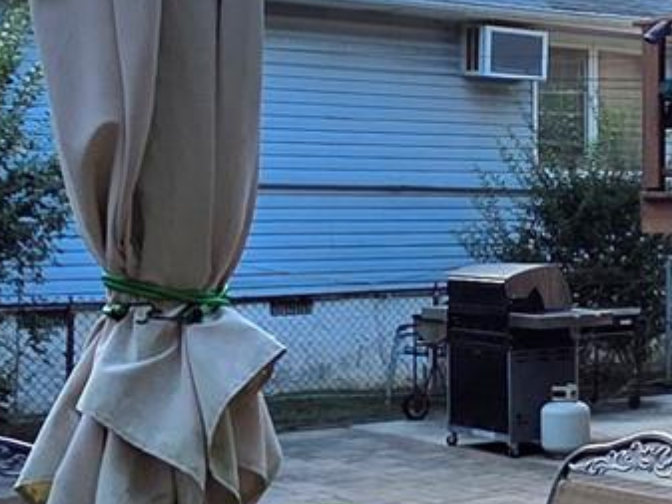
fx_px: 1534
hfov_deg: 22.8
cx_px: 800
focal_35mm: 79
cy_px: 235
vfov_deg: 18.7
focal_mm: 2.2
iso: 40
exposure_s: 1/769
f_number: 1.9
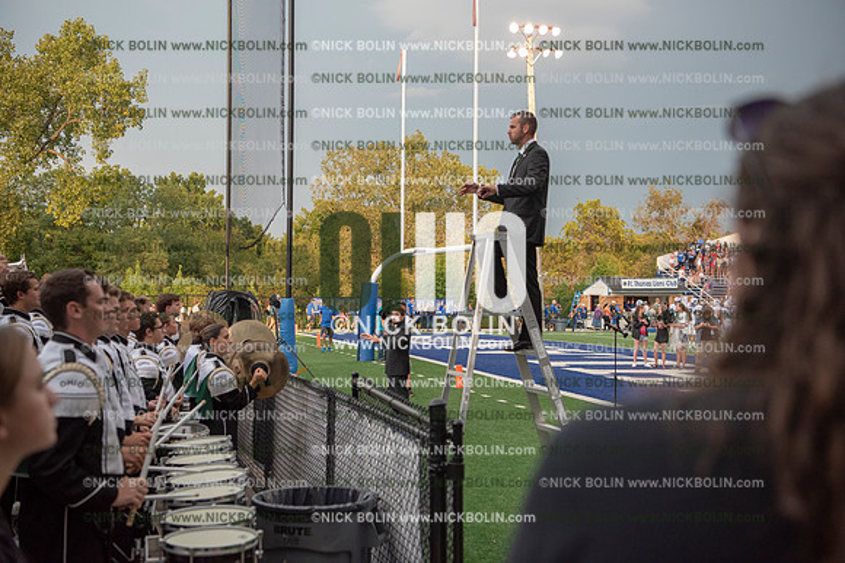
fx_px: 1127
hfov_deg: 41.1
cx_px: 422
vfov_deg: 28.1
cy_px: 282
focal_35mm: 48
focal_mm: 48
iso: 1250
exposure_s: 1/1600
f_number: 3.5
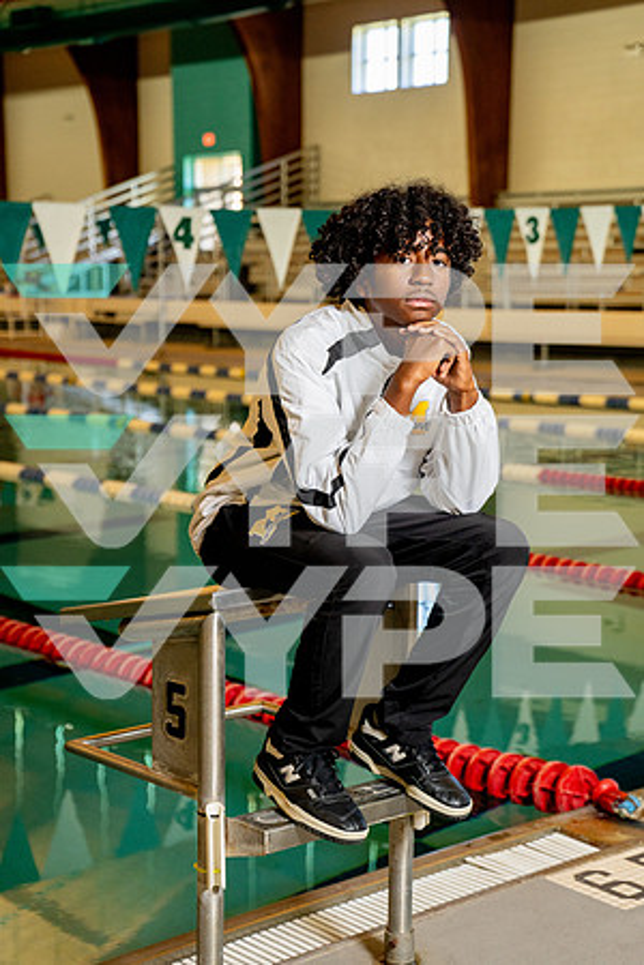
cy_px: 482
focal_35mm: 64
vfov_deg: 31.4
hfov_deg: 21.2
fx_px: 1717
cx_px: 322
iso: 1600
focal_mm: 64
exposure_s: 1/250
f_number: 4
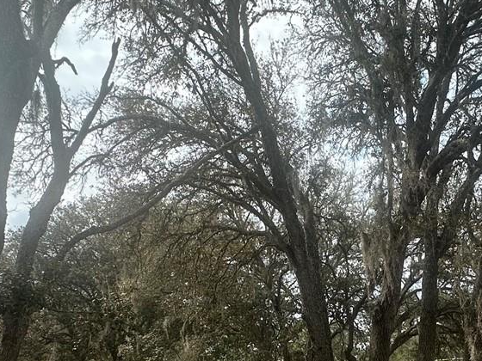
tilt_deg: +8.3
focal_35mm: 40
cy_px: 333
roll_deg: -1.2
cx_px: 348
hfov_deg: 45.5
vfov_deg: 33.8
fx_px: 557
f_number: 2.2
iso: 40
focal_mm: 2.22
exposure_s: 1/682
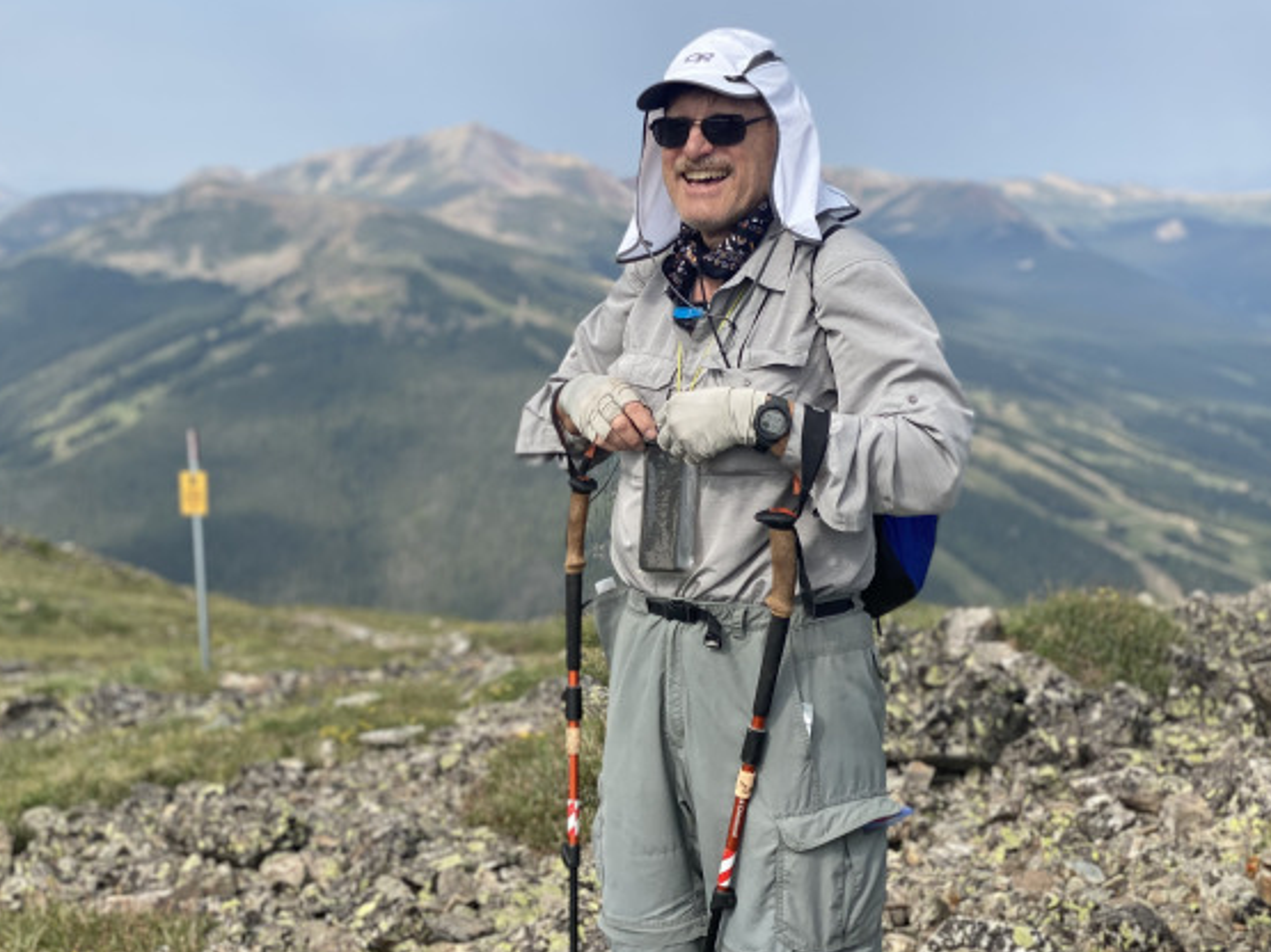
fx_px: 2203
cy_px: 451
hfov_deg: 32.2
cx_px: 589
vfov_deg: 24.4
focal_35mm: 60
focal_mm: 6
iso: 20
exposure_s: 1/1261
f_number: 2
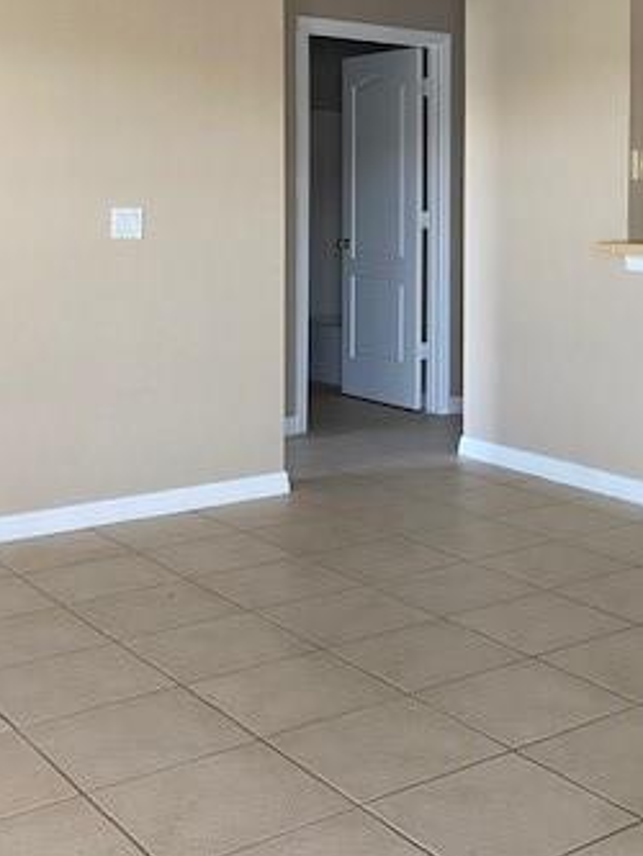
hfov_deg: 28.4
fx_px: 1238
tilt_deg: -2.7
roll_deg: -1.0
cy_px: 239
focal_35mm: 50
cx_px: 527
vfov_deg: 37.4
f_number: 1.8
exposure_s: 1/60
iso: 160
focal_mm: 4.25
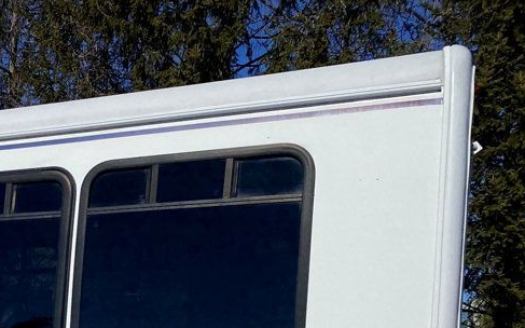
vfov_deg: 20.7
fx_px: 830
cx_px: -4
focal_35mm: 58
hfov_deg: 32.2
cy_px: 407
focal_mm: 4.25
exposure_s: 1/9615
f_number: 1.8
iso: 32
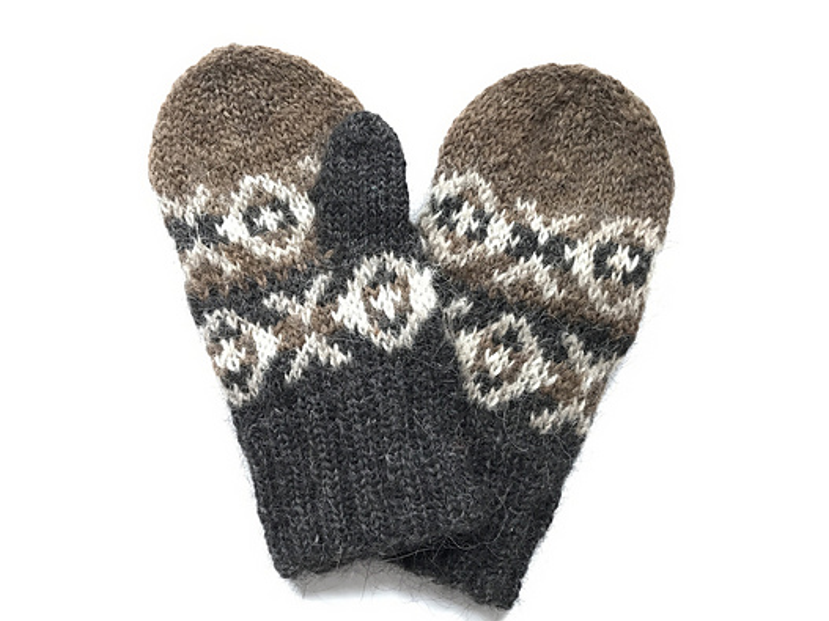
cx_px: 428
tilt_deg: -85.8
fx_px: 814
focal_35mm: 34
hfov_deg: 54.0
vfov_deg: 41.8
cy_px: 307
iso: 40
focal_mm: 3.99
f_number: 1.8
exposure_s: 1/30
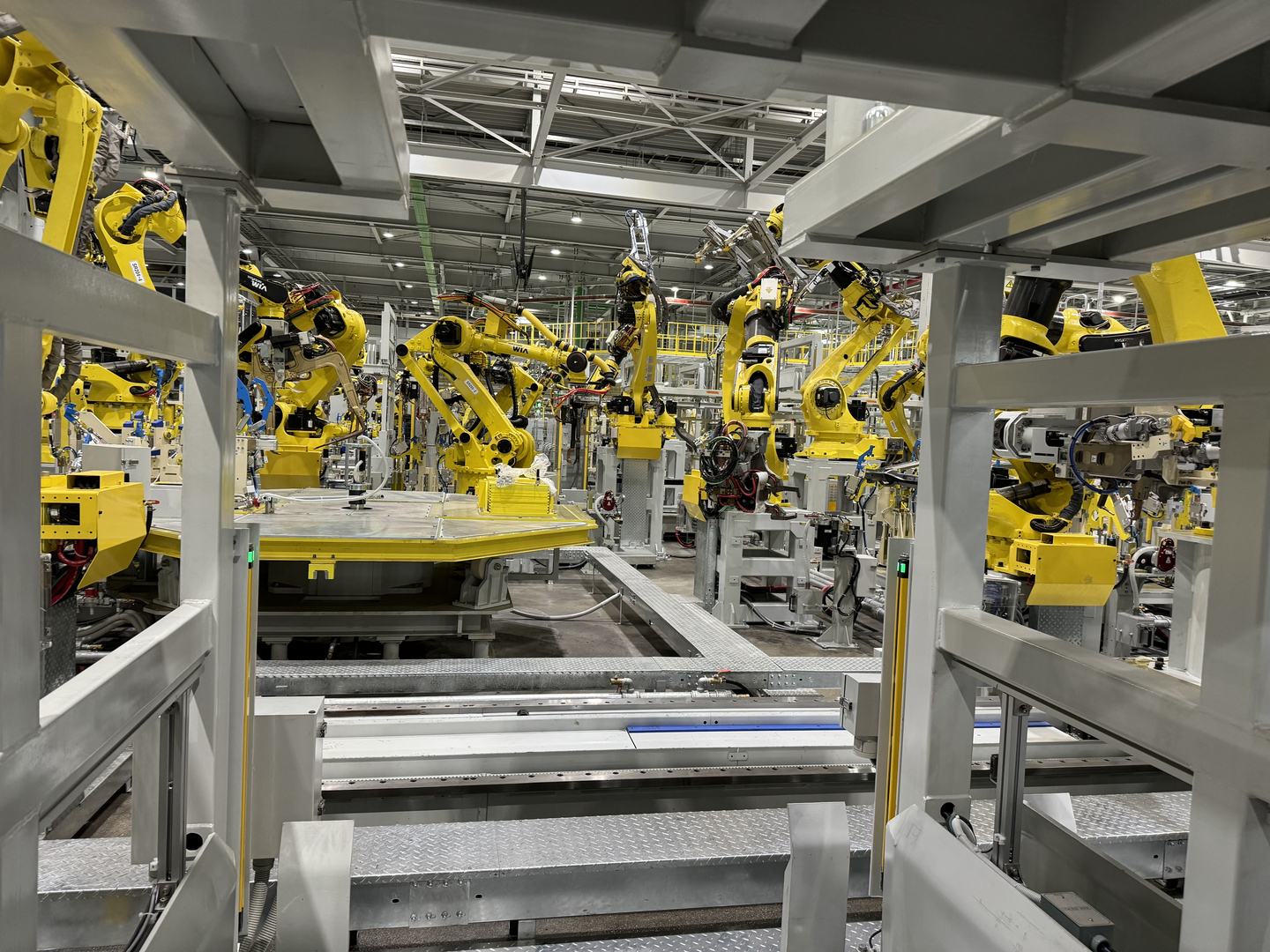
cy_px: 476
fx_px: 881
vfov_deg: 56.8
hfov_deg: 71.6
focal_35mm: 24
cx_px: 635
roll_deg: -3.2
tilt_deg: -2.9
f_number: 1.78
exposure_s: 1/60
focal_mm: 6.86
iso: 250
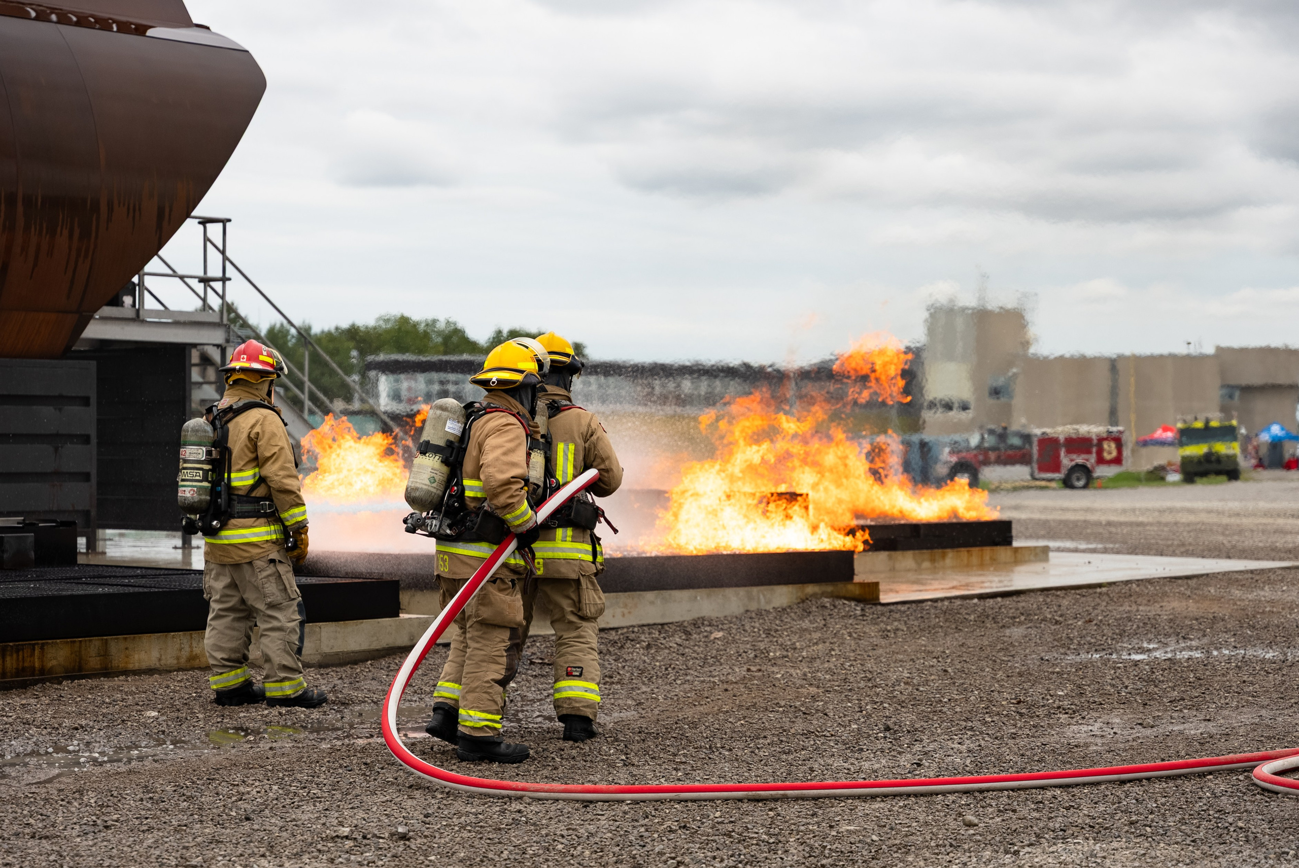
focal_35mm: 79
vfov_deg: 17.3
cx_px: 649
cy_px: 483
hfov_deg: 25.7
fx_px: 2850
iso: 125
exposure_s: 1/1600
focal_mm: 70
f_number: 2.8
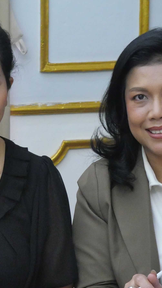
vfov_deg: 13.4
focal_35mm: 161
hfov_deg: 7.5
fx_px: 1229
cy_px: 147
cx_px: 49
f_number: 5.3
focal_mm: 36
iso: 3200
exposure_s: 1/40
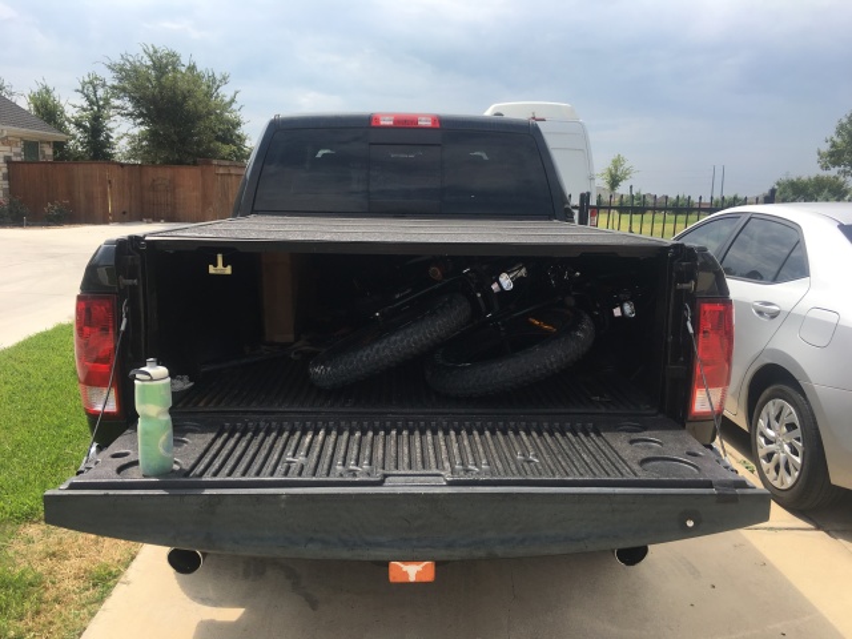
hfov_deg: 61.7
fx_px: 714
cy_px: 320
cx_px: 426
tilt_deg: -9.5
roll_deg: -0.9
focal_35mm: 29
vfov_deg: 48.2
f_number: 2.2
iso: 25
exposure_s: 1/1326
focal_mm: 4.15
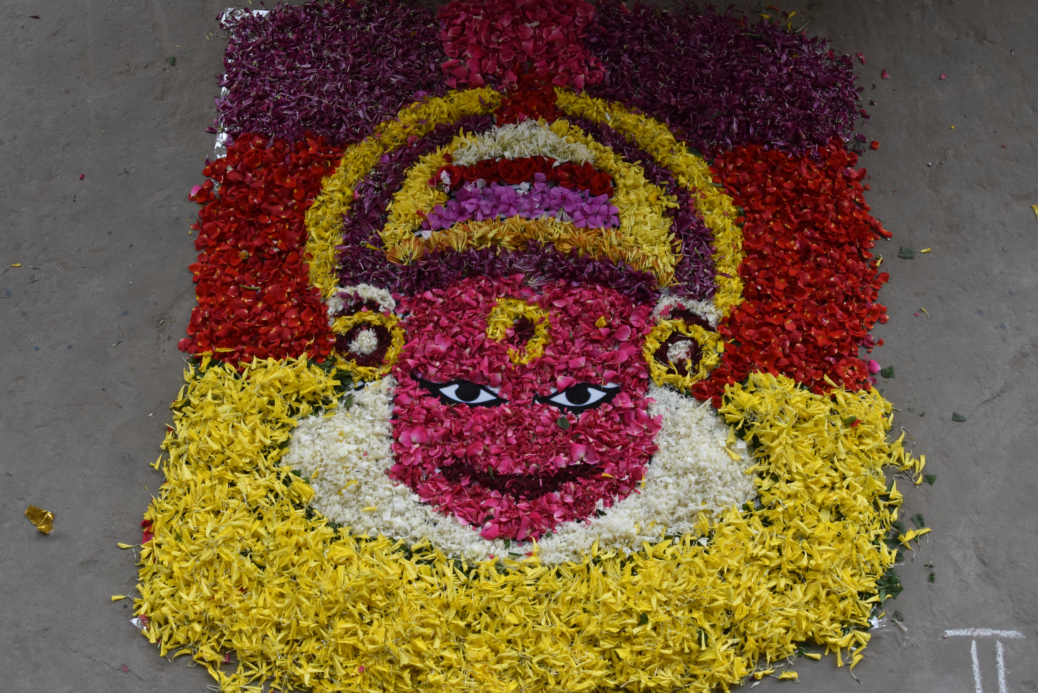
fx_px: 908
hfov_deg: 59.5
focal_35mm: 32
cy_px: 346
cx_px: 519
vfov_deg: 41.7
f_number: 7.1
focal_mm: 21
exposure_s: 1/200
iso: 800
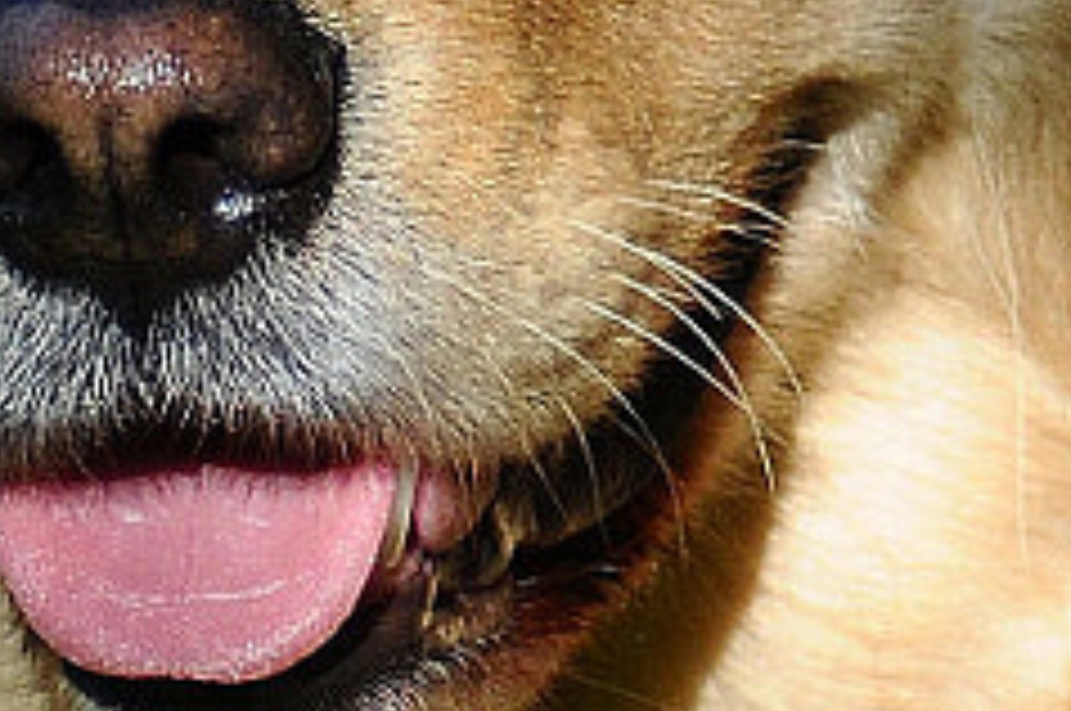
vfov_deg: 0.8
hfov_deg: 1.2
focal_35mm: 1715
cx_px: 472
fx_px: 50951
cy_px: 160
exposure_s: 1/640
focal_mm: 170
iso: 250
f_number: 4.8
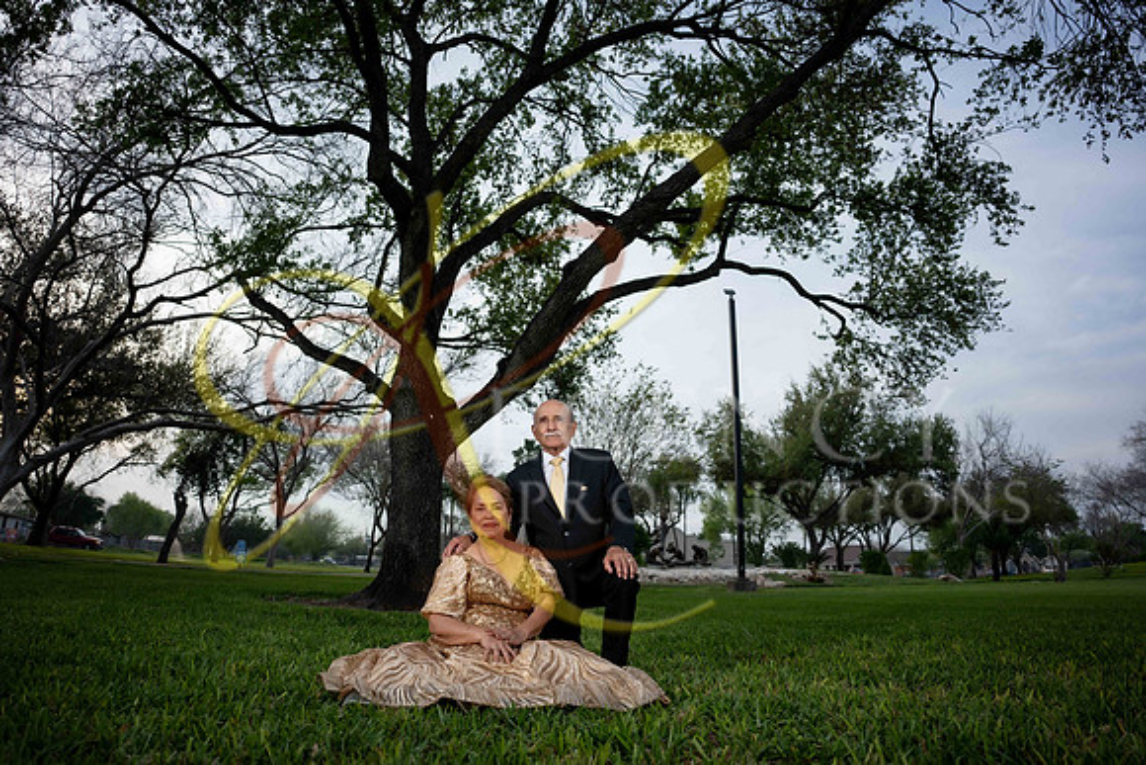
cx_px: 573
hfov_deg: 84.0
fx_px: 637
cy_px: 382
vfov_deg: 62.0
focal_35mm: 20
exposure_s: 1/1000
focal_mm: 20
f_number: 2.8
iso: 200
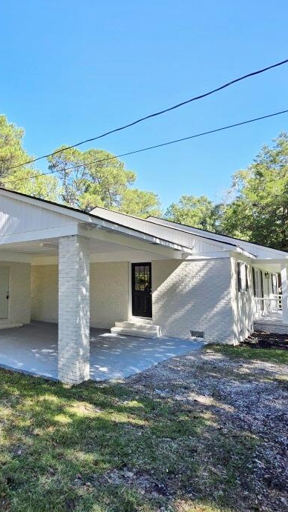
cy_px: 256
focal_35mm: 21
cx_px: 38
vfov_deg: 83.9
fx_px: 285
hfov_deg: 48.8
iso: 40
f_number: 1.9
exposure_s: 1/664
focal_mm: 2.2
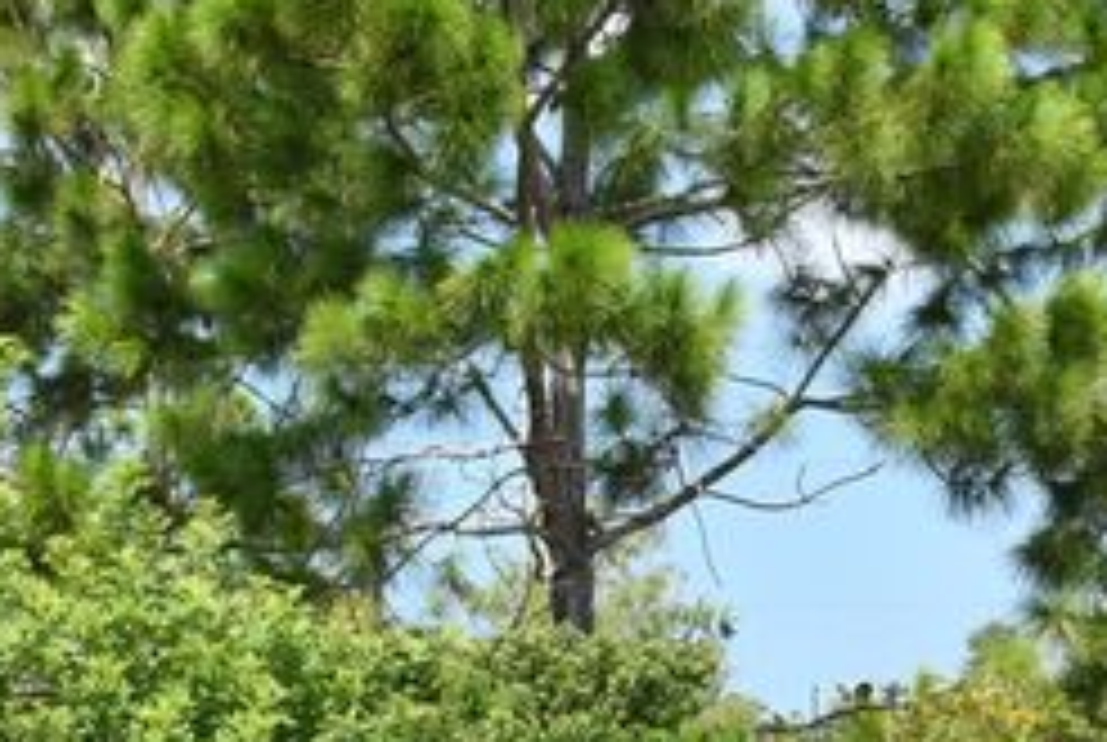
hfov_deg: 13.0
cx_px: 990
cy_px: 881
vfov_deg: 8.7
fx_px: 4806
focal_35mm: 156
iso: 180
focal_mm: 30
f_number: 8
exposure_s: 1/250
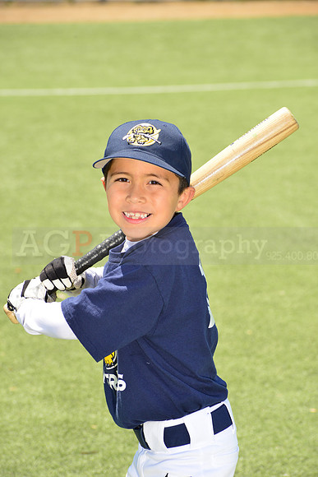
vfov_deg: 12.1
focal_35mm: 170
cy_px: 238
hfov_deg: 8.1
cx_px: 159
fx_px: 2251
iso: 250
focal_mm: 170
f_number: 11
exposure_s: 1/250
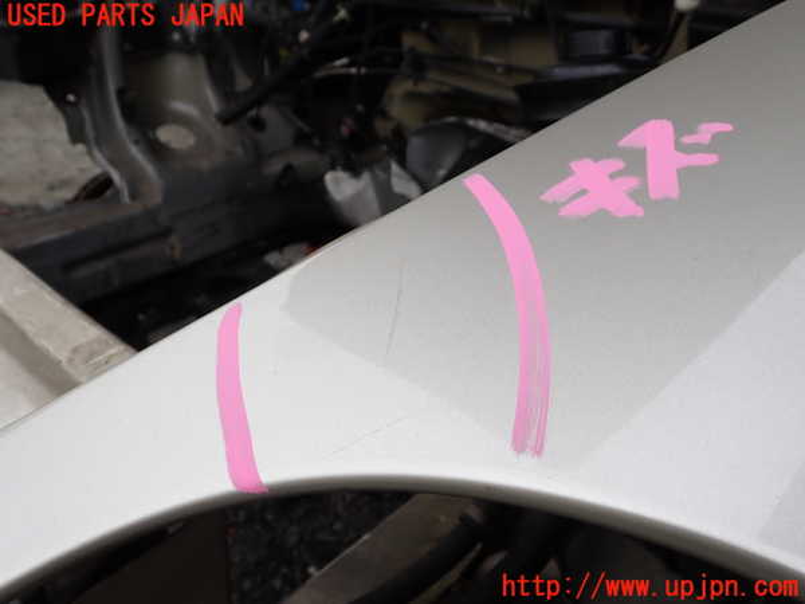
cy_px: 302
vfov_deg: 46.8
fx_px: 698
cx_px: 402
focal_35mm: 30
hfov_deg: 60.0
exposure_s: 1/500
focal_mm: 5.4
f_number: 3.2
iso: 100
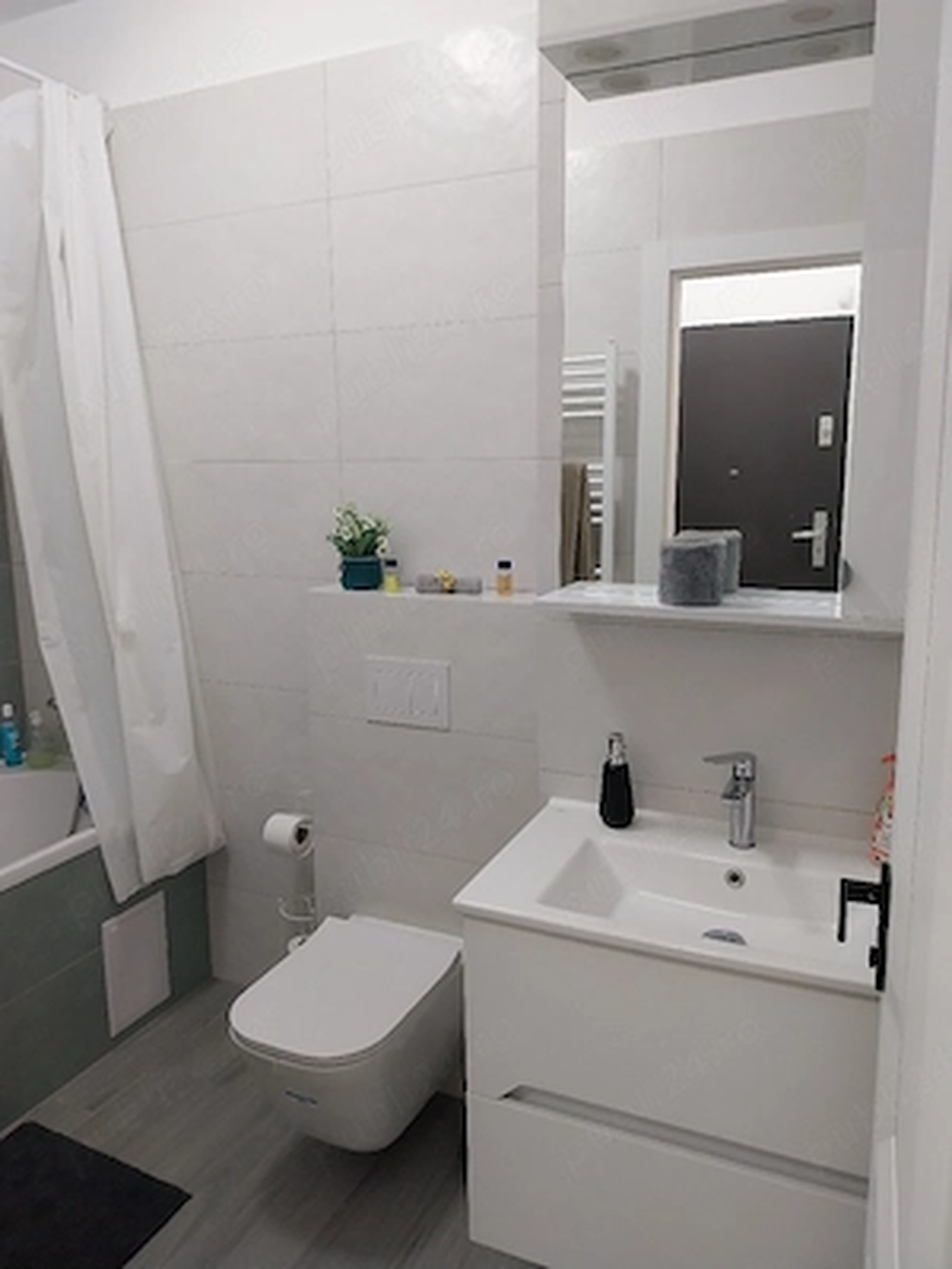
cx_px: 476
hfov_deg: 53.1
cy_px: 634
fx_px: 953
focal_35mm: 26
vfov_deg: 67.3
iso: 200
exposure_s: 1/50
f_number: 1.8
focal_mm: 4
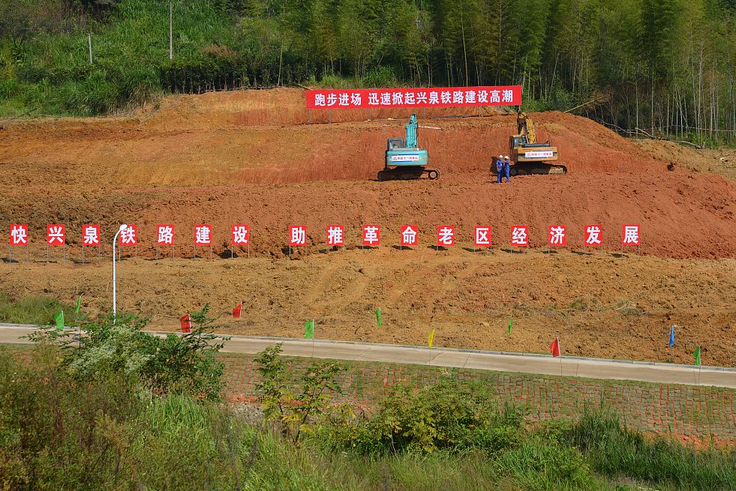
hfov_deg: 19.6
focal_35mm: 104
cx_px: 352
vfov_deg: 13.2
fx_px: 2127
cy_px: 202
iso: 100
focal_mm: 85
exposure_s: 1/320
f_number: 9
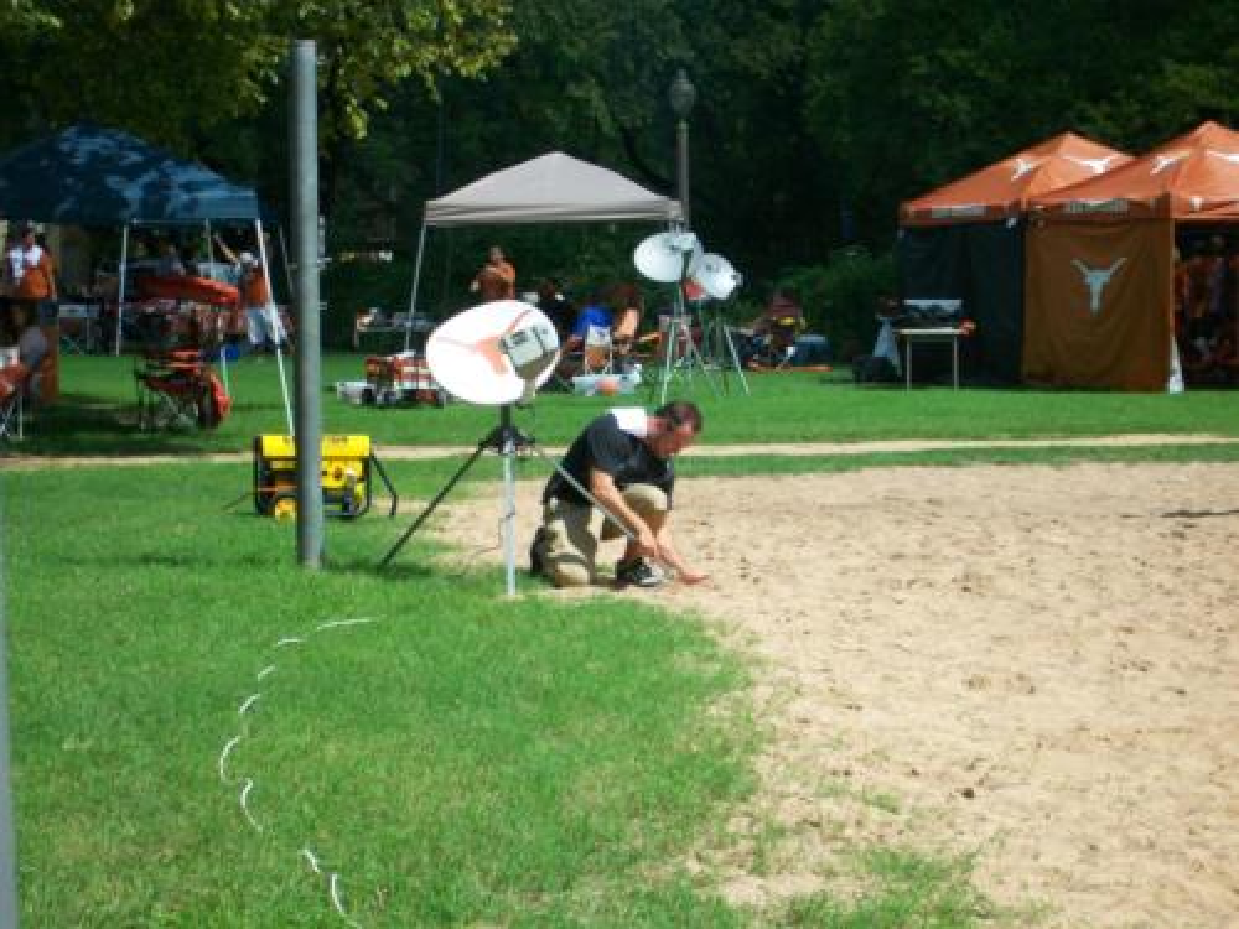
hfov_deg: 20.4
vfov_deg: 15.4
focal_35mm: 96
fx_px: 3436
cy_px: 464
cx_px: 620
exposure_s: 1/320
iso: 64
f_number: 5.1
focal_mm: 17.1
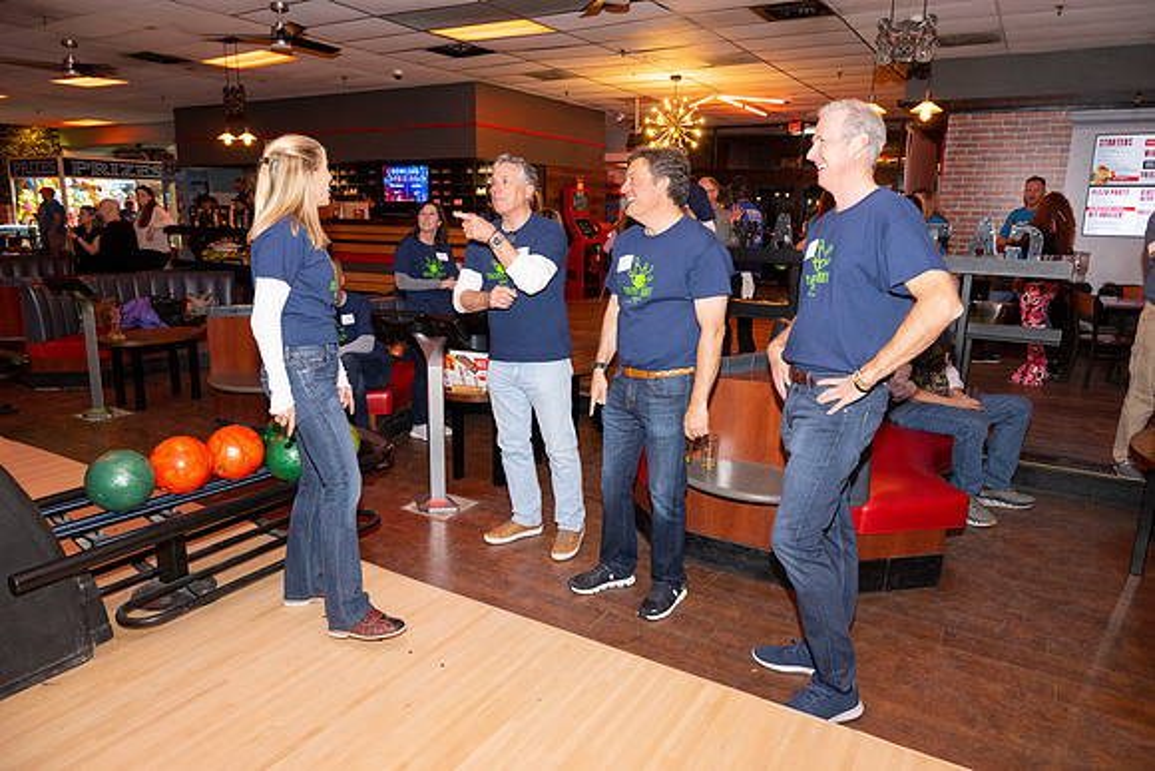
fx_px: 770
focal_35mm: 24
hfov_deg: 73.7
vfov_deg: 53.2
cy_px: 386
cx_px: 578
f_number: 5.6
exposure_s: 1/100
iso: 2000
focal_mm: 24
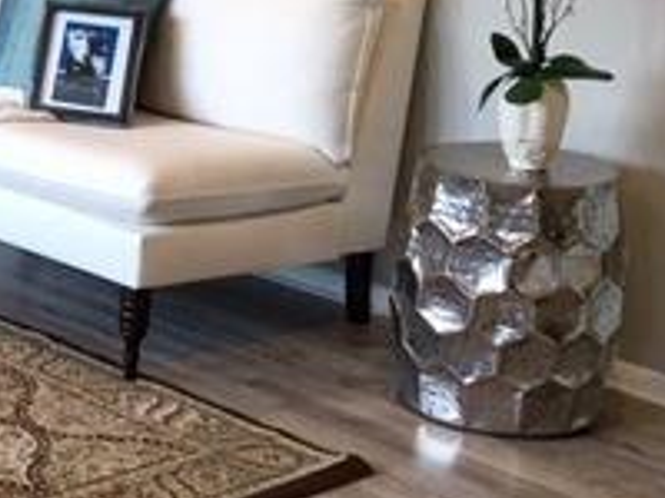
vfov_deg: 15.8
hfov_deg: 18.5
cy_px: 96
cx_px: -359
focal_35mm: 93
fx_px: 1787
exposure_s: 1/15
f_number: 2.2
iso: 32
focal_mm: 4.15
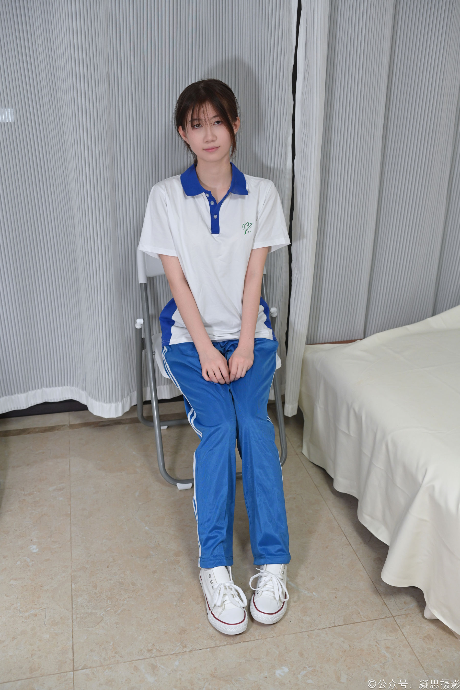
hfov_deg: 37.9
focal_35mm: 35
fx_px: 671
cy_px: 345
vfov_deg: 54.4
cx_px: 230
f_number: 3.5
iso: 1000
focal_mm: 35
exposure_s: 1/100
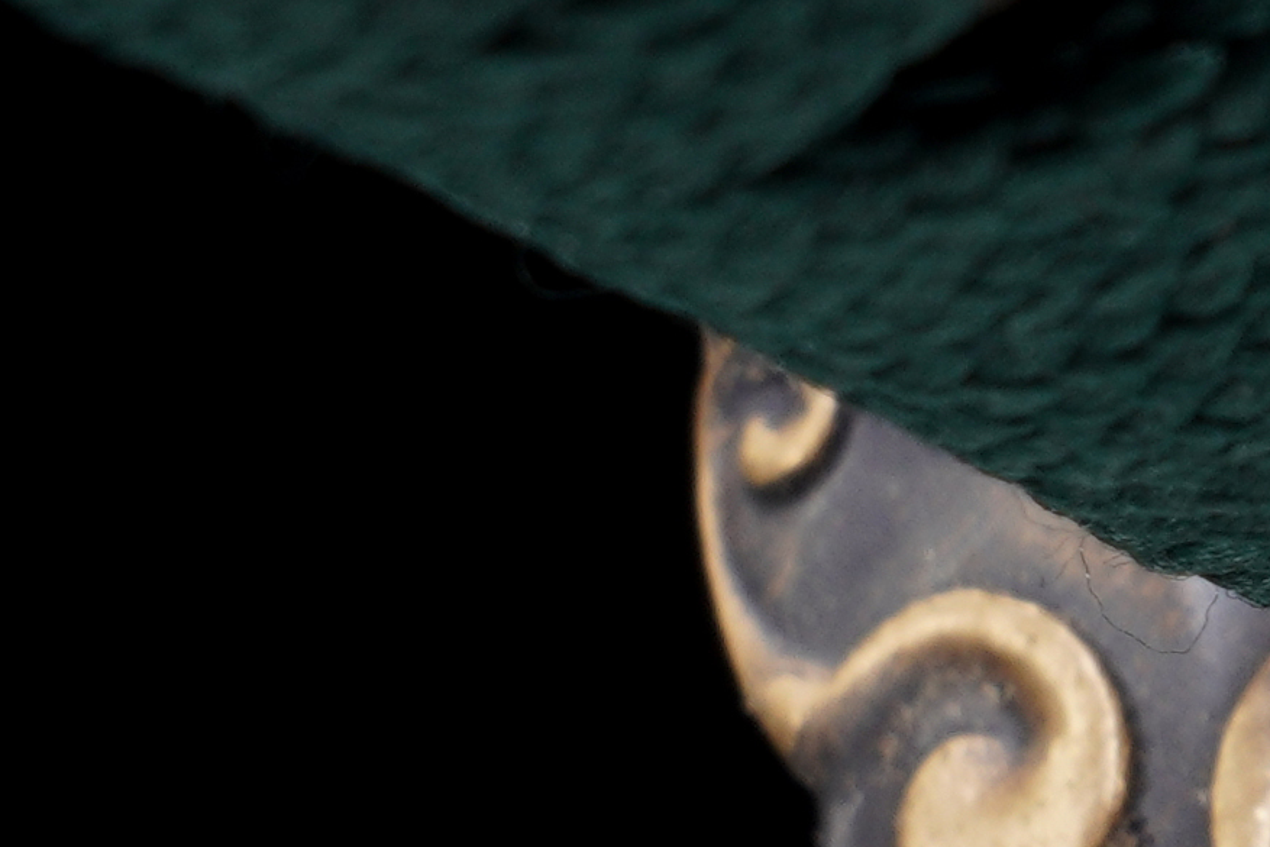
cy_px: -139
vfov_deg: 2.7
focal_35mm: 513
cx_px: 3037
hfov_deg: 3.9
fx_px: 18099
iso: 100
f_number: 10
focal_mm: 50
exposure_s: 1/160
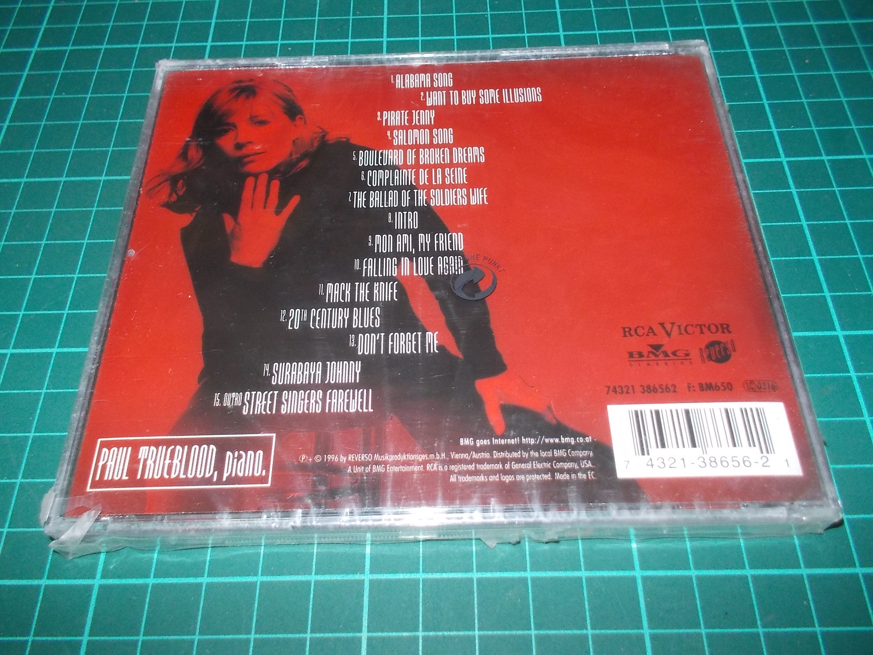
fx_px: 731
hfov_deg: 61.7
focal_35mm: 29
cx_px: 436
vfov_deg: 48.2
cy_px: 328
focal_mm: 4.1
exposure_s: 1/30
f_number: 3.3
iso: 200
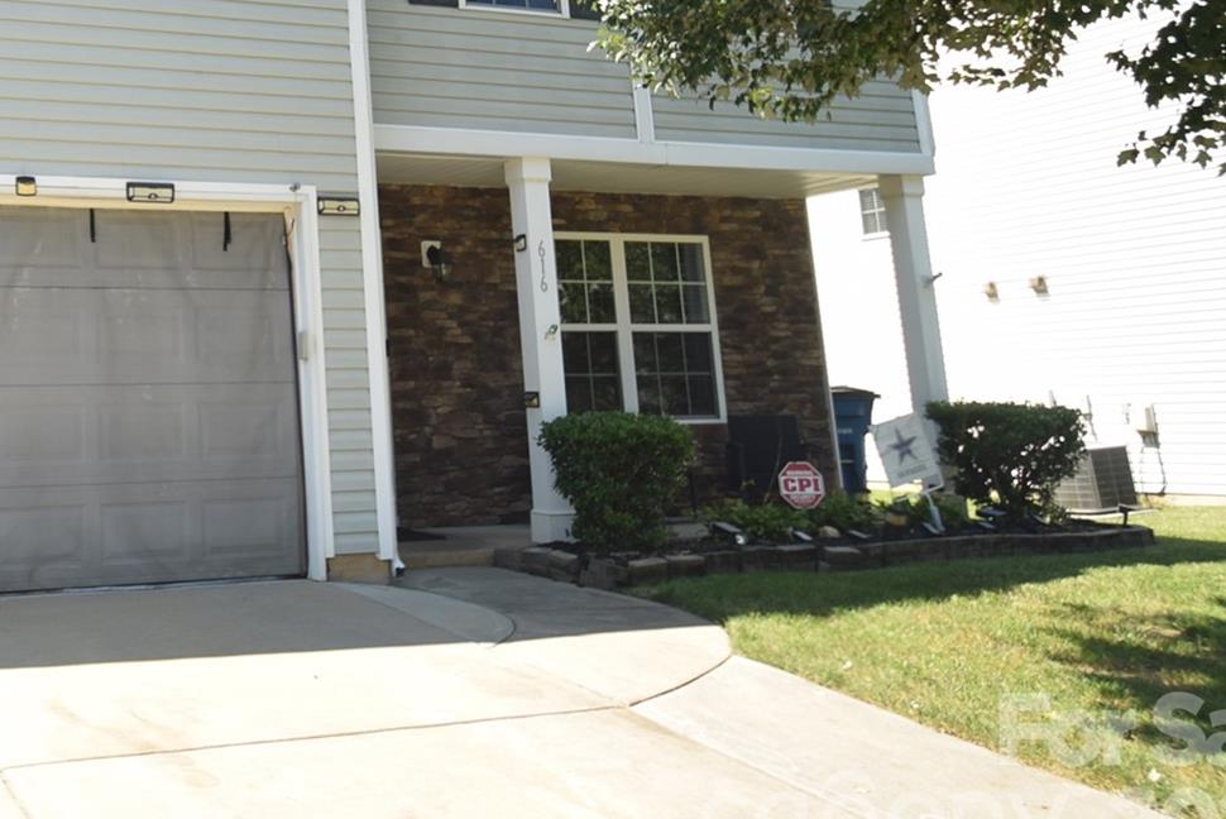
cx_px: 121
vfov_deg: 33.1
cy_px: 66
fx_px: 1295
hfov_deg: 45.8
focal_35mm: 38
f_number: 7.1
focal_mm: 12
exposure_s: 1/200
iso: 100
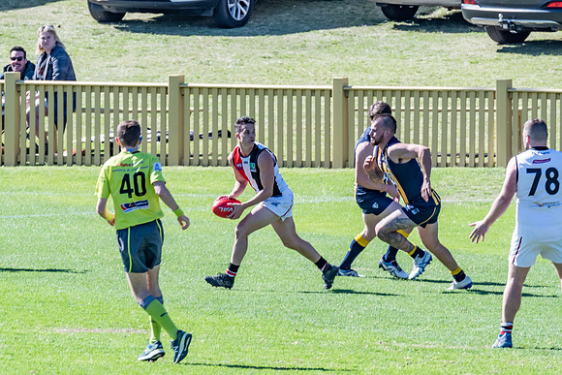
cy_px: 195
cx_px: 222
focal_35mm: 908
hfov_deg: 2.3
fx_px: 14172
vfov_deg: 1.5
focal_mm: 500
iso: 800
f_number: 14
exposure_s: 1/800
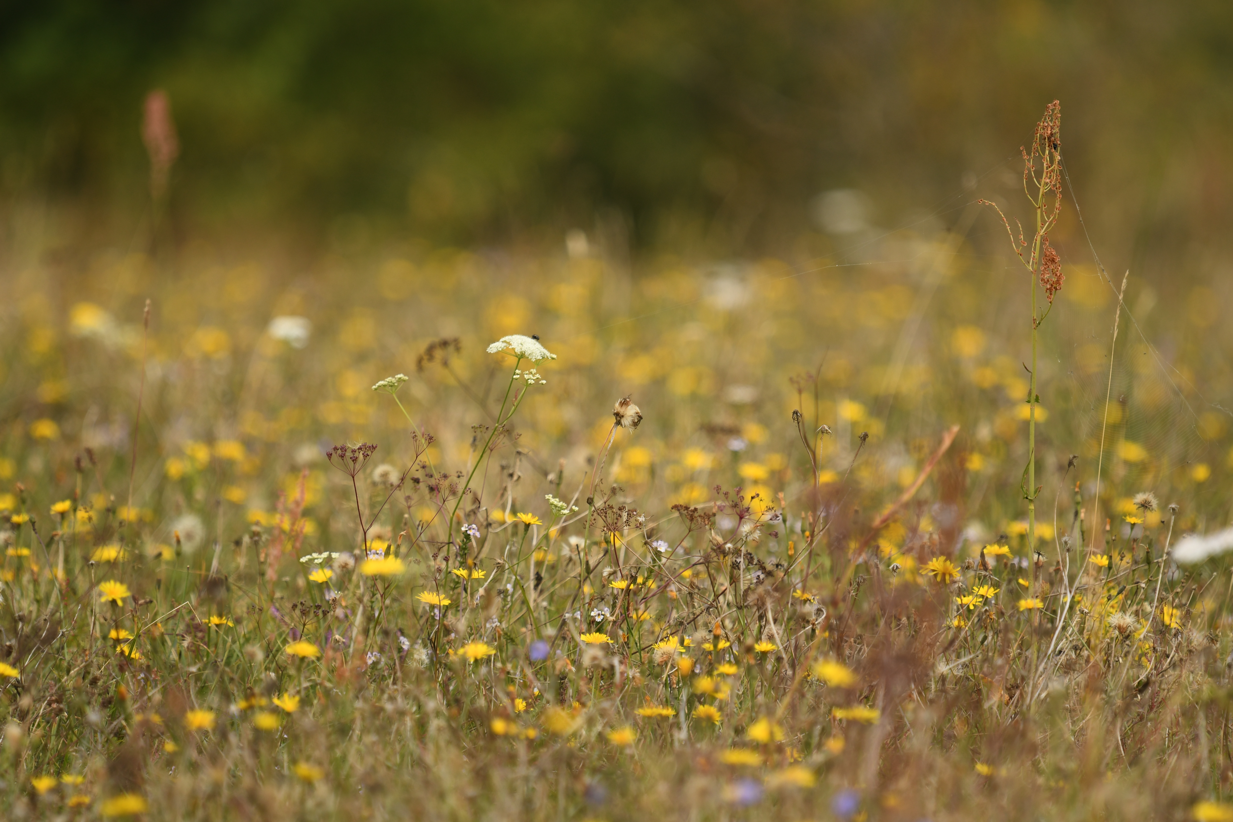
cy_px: 411
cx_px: 616
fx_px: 15411
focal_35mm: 450
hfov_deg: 4.6
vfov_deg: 3.1
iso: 200
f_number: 4
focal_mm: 300
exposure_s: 1/1000
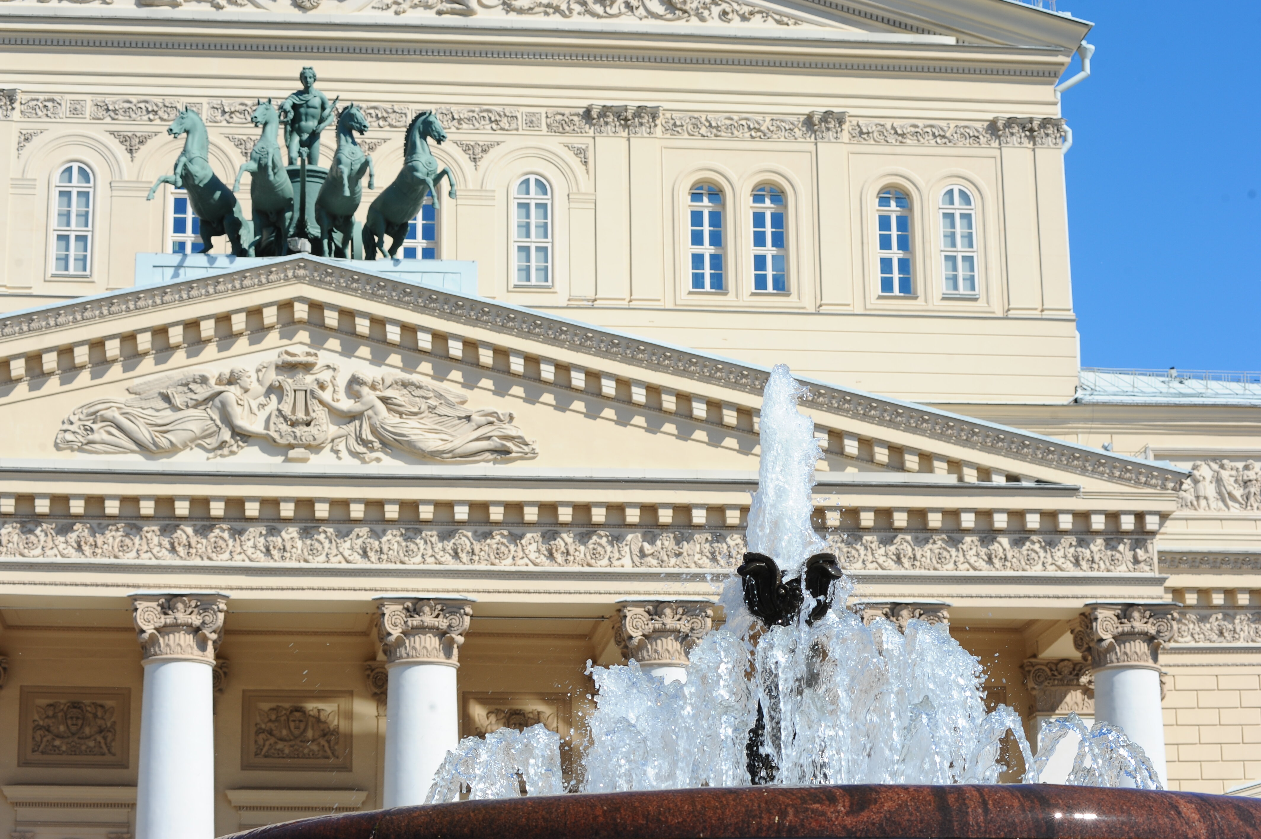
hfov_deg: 25.4
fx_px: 2800
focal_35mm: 80
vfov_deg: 17.0
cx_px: 630
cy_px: 420
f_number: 11
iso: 200
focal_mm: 80
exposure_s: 1/320
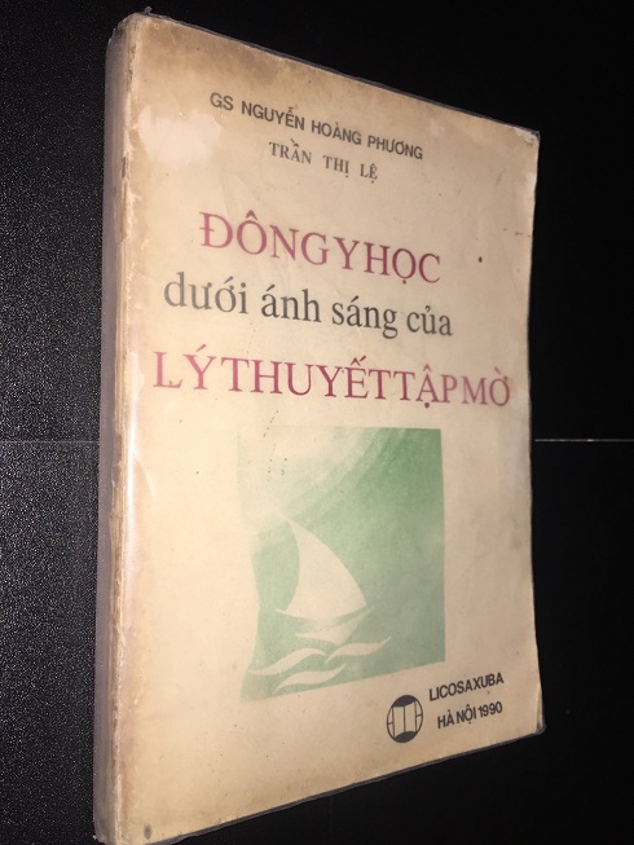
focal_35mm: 29
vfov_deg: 61.7
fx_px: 708
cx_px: 317
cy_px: 422
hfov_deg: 48.2
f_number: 2.2
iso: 32
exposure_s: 1/87
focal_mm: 4.15
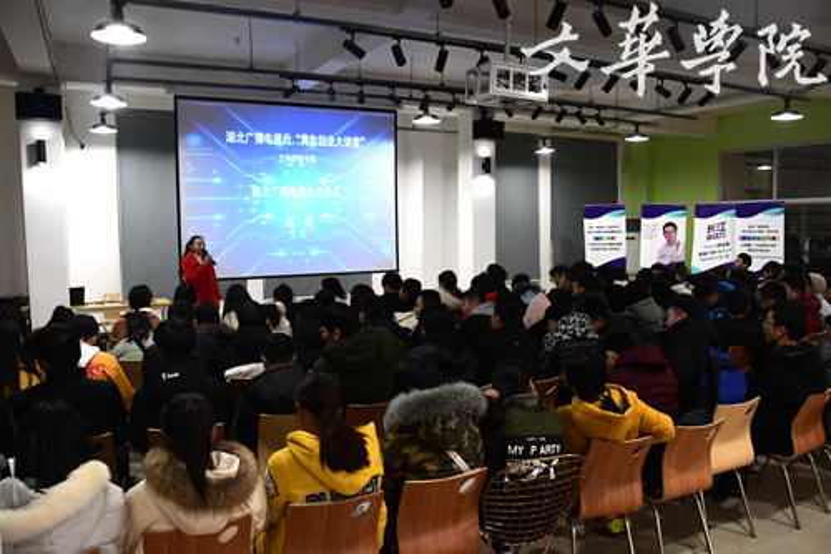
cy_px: 277
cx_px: 416
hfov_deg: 67.4
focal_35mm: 27
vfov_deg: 47.9
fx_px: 623
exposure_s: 1/80
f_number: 6.3
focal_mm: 18
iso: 2500
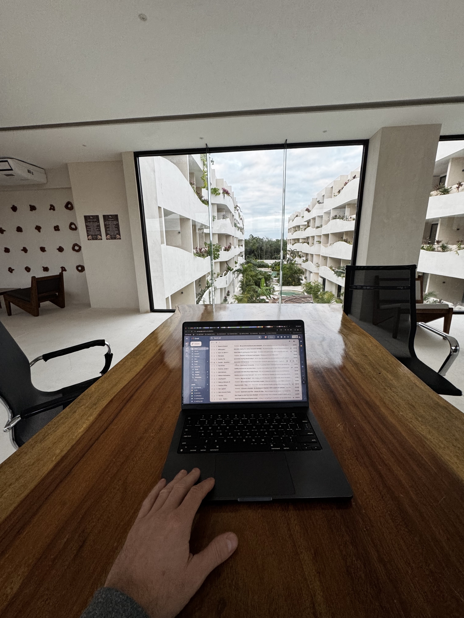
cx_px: 232
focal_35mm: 14
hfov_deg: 85.7
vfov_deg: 102.1
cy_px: 309
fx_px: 250
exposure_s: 1/120
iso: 160
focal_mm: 2.22
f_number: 2.2
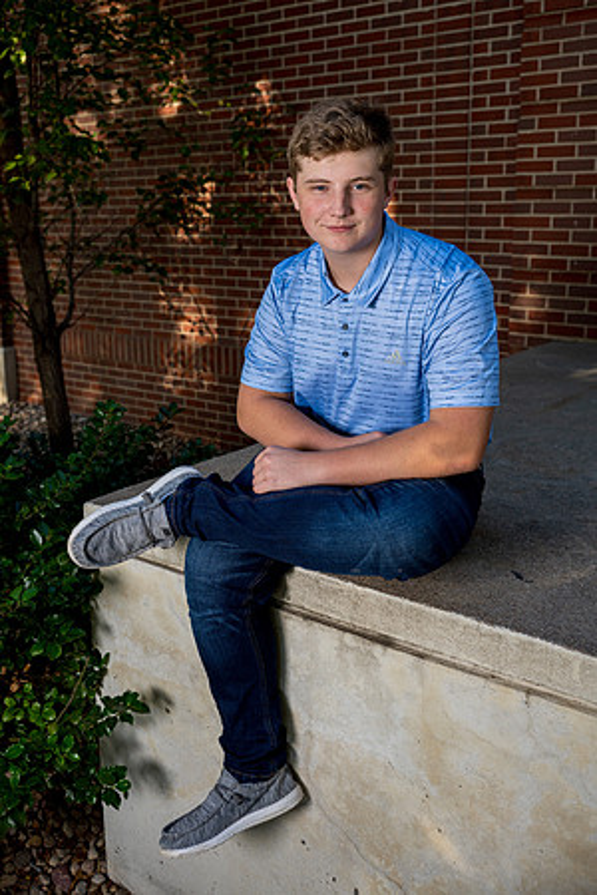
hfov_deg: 43.6
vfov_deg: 61.9
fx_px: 746
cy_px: 448
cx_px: 298
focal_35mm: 30
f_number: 3.5
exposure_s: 1/160
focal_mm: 30
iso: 100
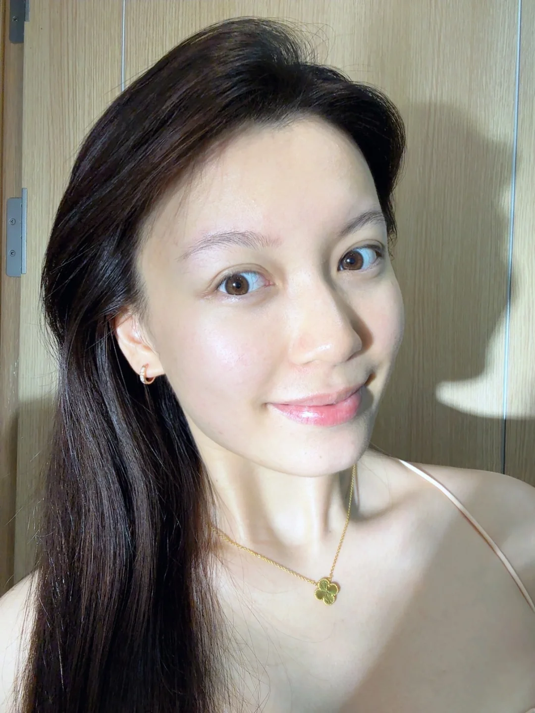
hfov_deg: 46.8
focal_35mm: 30
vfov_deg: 60.0
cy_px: 356
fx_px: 618
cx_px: 268
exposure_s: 1/100
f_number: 1.9
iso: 64
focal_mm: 2.69
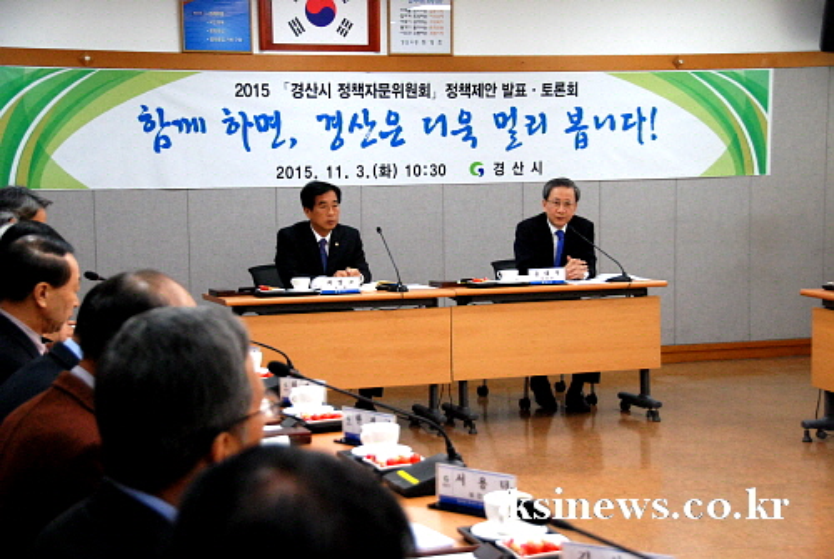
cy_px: 280
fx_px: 1531
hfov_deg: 30.5
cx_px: 417
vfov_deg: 20.7
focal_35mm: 66
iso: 1250
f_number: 4.5
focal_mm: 44
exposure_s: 1/125
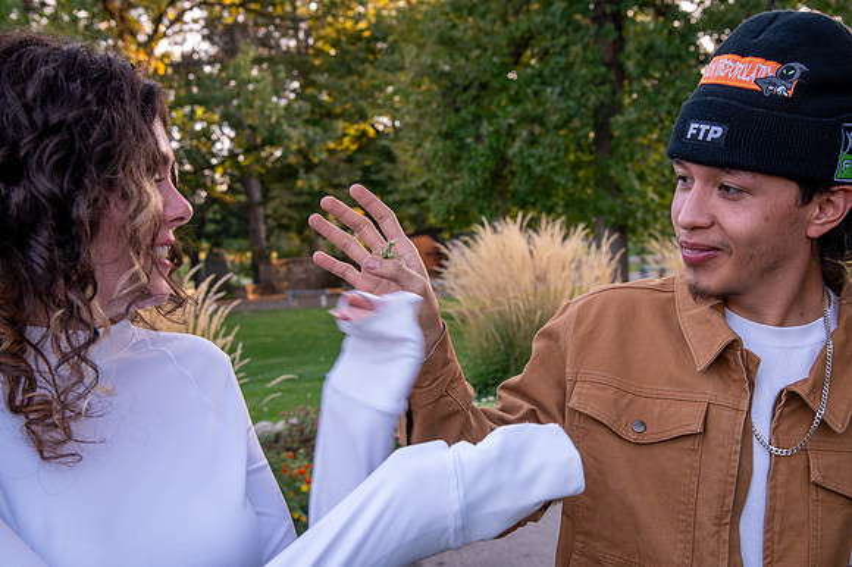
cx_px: 426
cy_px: 284
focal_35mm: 48
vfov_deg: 28.0
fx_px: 1135
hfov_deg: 41.1
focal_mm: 48
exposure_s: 1/125
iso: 1250
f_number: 8
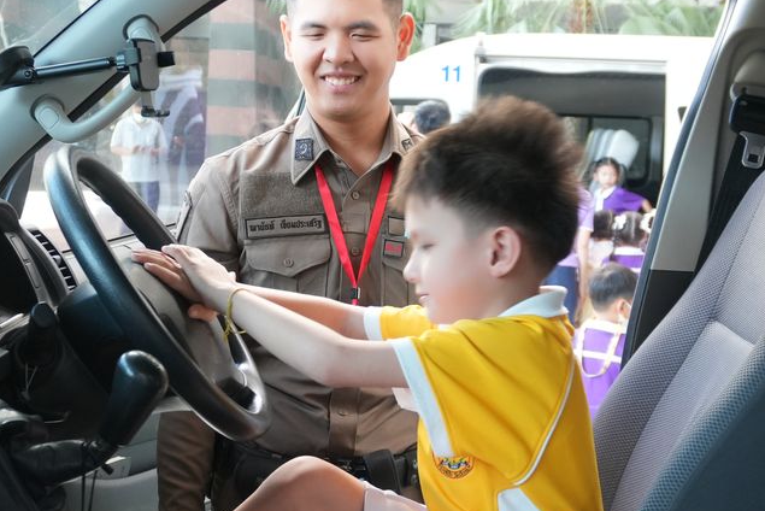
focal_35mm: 68
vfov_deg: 20.0
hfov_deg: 29.6
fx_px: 1446
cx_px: 334
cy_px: 316
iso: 1000
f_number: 4.5
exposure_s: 1/100
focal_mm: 24
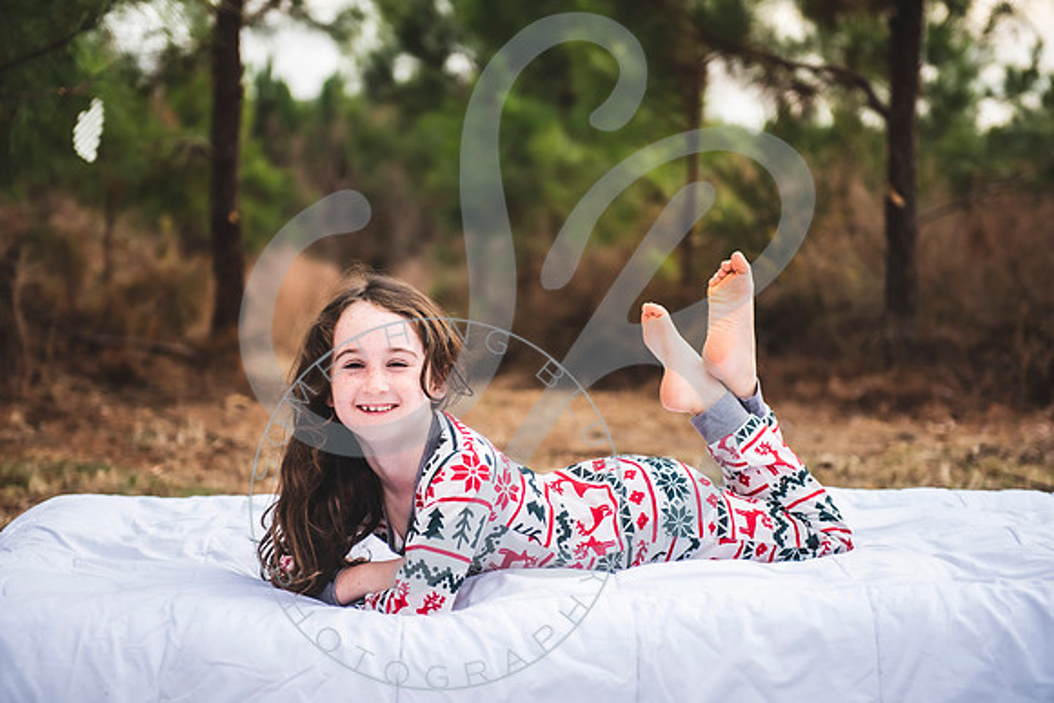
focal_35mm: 73
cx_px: 527
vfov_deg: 18.6
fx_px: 2152
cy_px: 352
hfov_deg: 27.5
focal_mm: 70
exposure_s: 1/500
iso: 100
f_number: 2.8
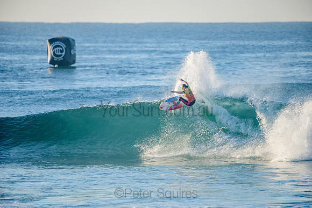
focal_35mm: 500
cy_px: 104
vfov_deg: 2.8
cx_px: 156
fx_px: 4334
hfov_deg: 4.1
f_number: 5.6
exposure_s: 1/1600
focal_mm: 500
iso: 320
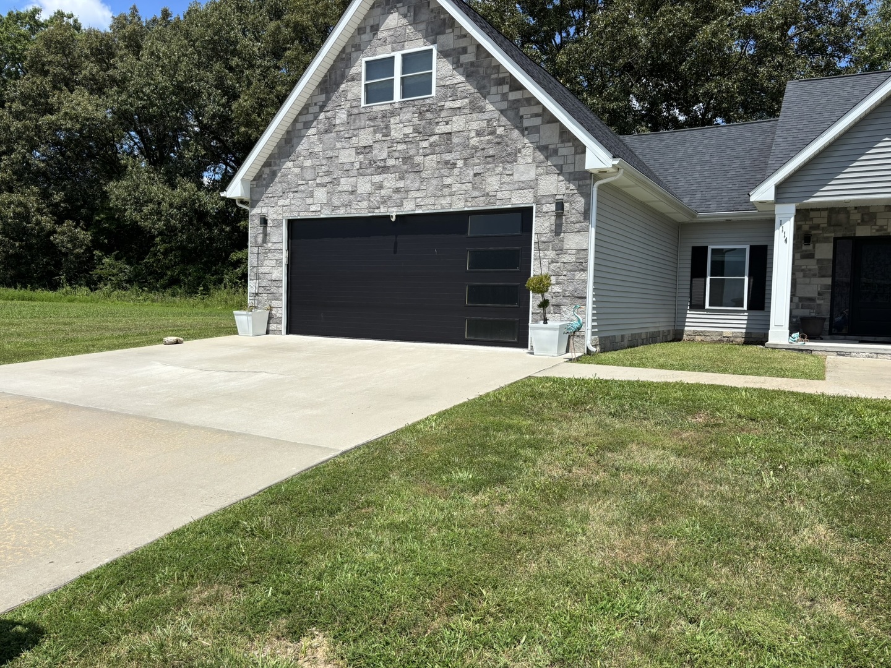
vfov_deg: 53.1
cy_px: 334
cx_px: 446
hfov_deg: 67.3
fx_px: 669
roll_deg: -0.7
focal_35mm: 26
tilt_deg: -3.6
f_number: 1.6
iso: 50
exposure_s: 1/3788
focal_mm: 5.96
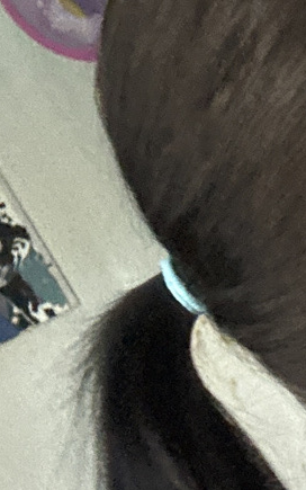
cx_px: 742
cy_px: 259
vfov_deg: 18.6
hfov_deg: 10.1
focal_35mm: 112
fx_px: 1494
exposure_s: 1/41
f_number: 1.9
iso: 320
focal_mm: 2.69
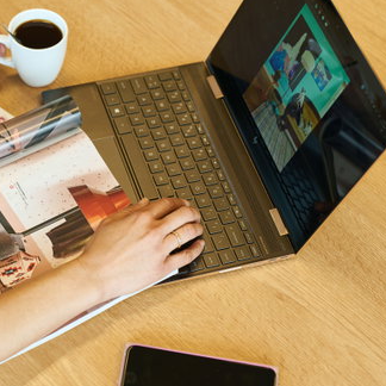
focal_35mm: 84
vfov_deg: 20.6
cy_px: 191
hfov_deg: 20.4
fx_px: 1060
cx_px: 86
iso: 800
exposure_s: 1/400
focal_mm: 50
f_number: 3.2
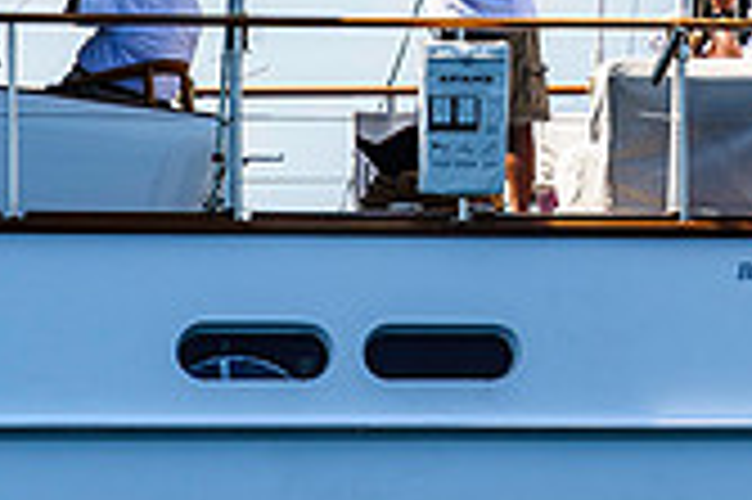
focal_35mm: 574
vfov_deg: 2.4
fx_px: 11978
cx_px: 684
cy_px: -207
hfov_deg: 3.6
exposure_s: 1/2000
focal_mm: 165
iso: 320
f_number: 5
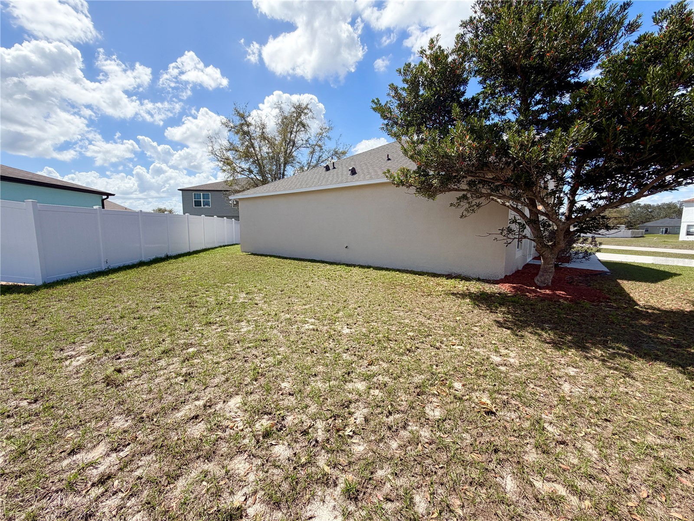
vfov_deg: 85.7
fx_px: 281
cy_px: 260
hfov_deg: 102.1
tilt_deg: -7.0
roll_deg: -0.5
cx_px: 347
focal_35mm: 14
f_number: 2.2
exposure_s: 1/1017
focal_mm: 2.22
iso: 25
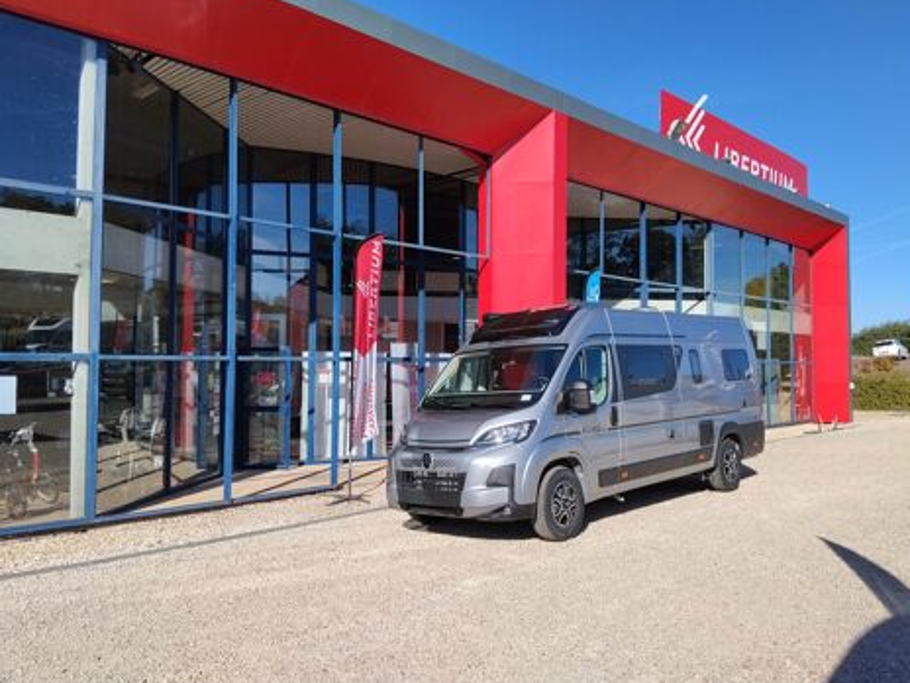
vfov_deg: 46.8
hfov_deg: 60.0
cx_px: 455
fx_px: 789
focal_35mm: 30
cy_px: 336
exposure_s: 1/1827
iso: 50
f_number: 1.8
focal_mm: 3.96
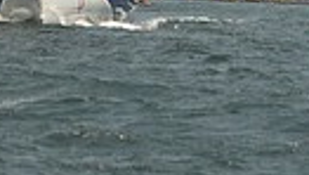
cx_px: 6
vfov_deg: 1.7
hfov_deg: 3.1
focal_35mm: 697
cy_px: -447
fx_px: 5717
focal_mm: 150
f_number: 7.1
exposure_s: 1/640
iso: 250
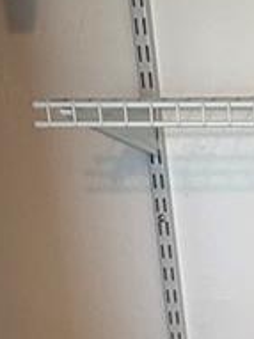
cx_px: 391
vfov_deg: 20.3
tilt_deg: -23.0
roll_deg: -0.2
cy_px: 445
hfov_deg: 15.4
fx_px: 862
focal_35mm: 88
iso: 160
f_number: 2.2
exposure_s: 1/120
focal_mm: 2.22
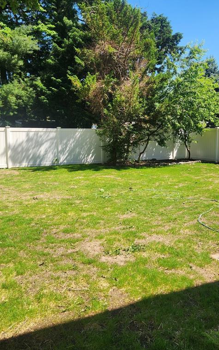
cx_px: 103
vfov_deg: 58.1
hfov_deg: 38.3
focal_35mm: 33
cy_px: 176
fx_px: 315
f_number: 1.8
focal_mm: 5.4
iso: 20
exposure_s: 1/848
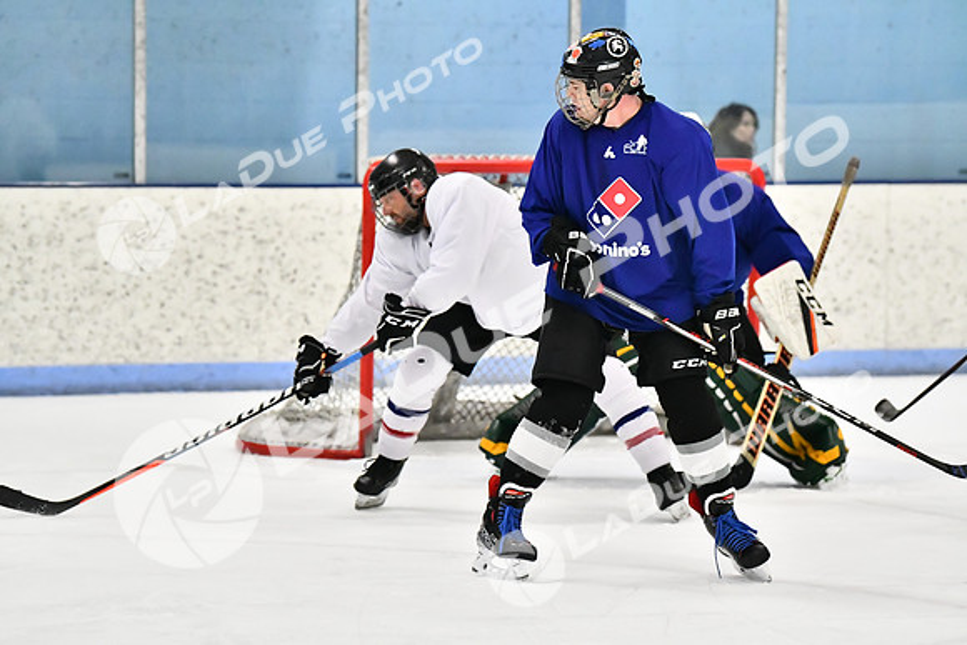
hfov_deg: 10.5
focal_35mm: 195
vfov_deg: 7.0
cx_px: 484
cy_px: 322
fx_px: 5239
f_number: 3.2
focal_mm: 130
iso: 6400
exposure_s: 1/1250
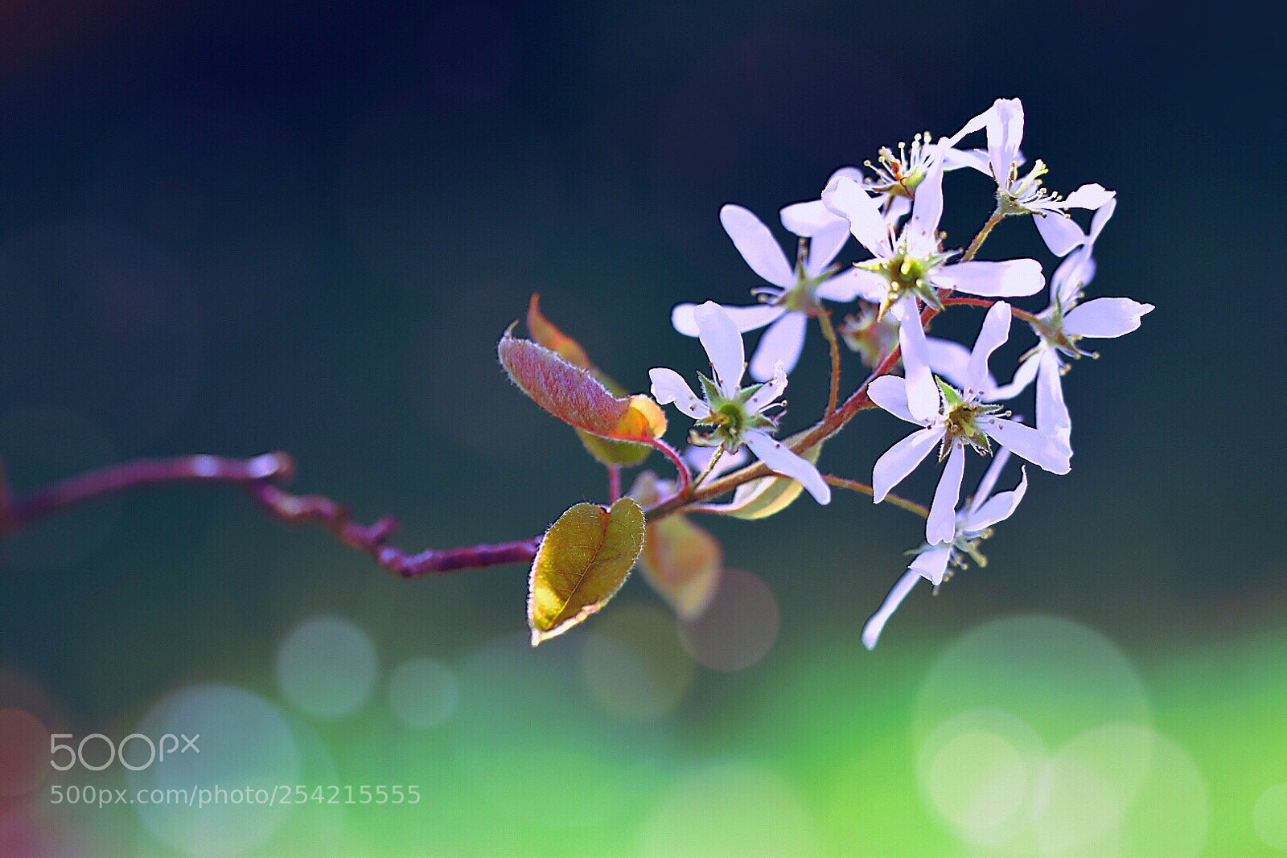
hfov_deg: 13.0
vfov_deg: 8.7
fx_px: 5631
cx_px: 644
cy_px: 429
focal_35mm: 158
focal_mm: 105
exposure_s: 1/200
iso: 100
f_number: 3.3
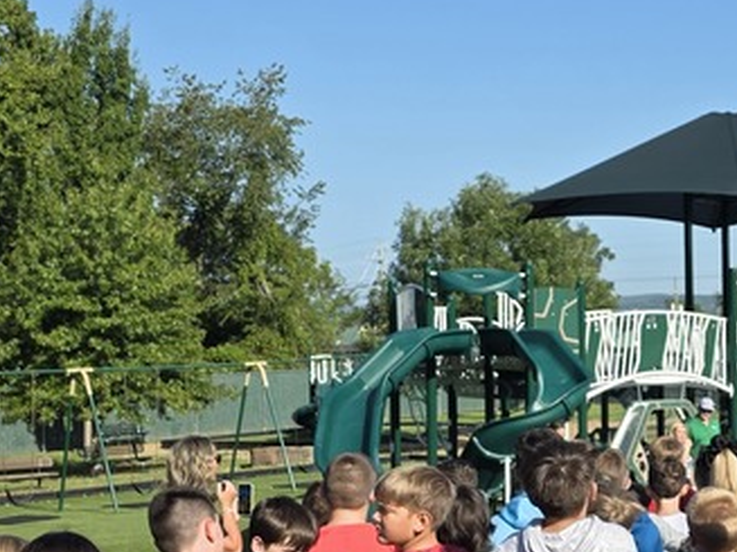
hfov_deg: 25.2
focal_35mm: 72
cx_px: 807
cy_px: 372
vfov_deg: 20.4
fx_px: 1532
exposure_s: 1/5017
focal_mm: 6.3
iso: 80
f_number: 1.7
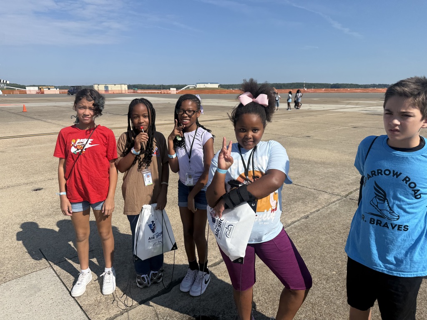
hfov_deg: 71.6
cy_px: 160
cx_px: 214
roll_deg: +0.0
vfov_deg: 56.8
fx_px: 296
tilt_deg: -10.8
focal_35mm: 24
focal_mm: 6.76
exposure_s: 1/5319
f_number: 1.78
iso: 80
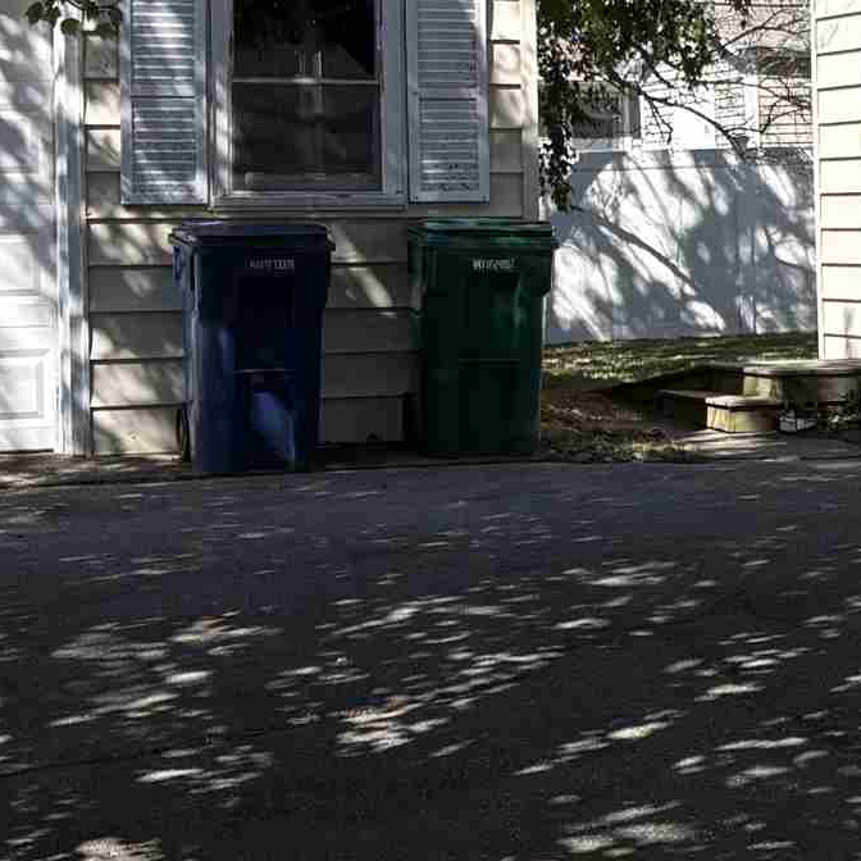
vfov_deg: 16.5
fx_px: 2955
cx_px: 1268
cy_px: 226
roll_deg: +2.2
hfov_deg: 15.4
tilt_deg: -0.8
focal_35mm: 105
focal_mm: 5.96
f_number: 1.6
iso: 50
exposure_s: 1/1239
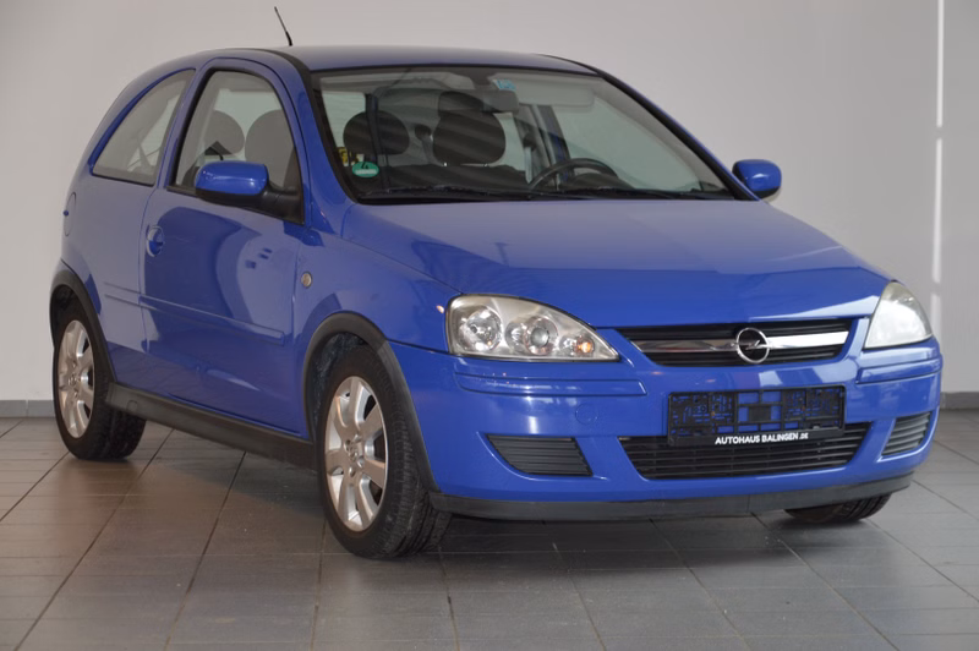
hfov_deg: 21.9
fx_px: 2527
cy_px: 326
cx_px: 490
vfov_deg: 14.7
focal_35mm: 93
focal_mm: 62
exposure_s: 1/60
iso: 640
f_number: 5.3
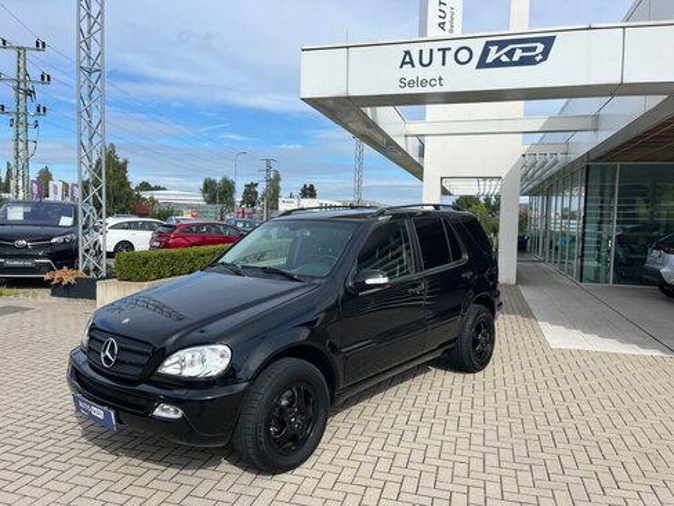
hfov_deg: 67.3
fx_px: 506
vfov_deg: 53.1
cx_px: 337
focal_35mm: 26
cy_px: 253
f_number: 1.6
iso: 50
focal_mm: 5.1
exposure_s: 1/3876
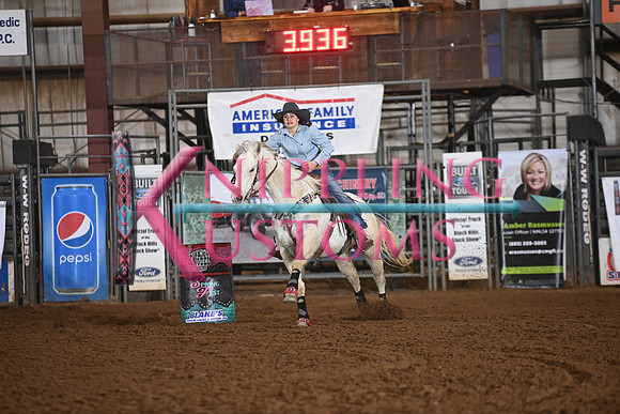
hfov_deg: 10.3
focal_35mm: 200
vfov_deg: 6.9
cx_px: 310
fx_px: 3445
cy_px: 207
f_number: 3.2
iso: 800
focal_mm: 200
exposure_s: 1/250
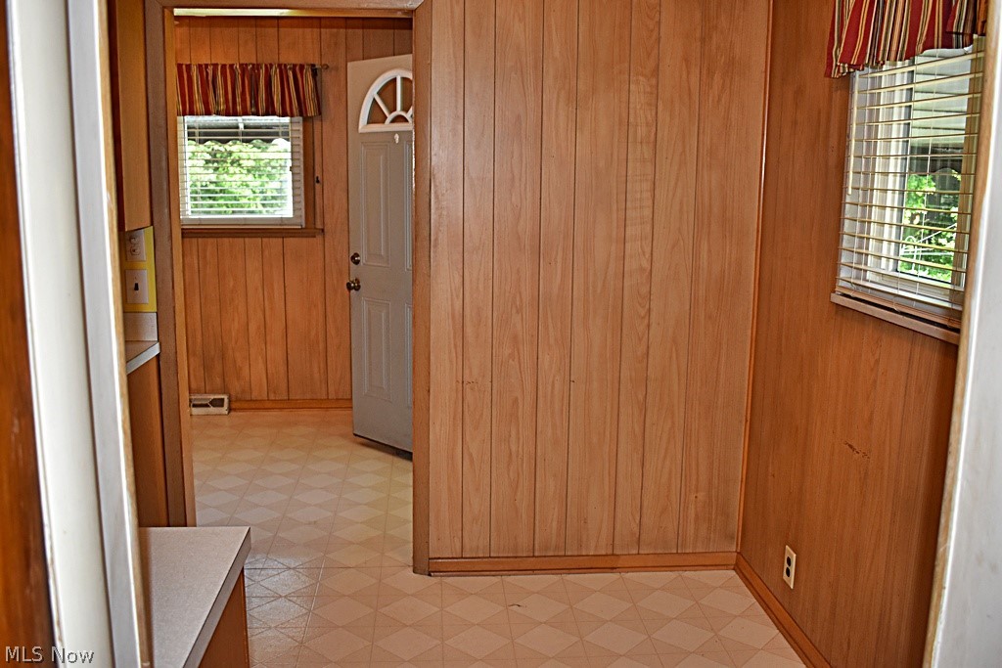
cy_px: 334
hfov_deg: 57.2
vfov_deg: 40.0
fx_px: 919
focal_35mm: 33
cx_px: 501
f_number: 3.8
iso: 800
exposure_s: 1/160
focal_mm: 22
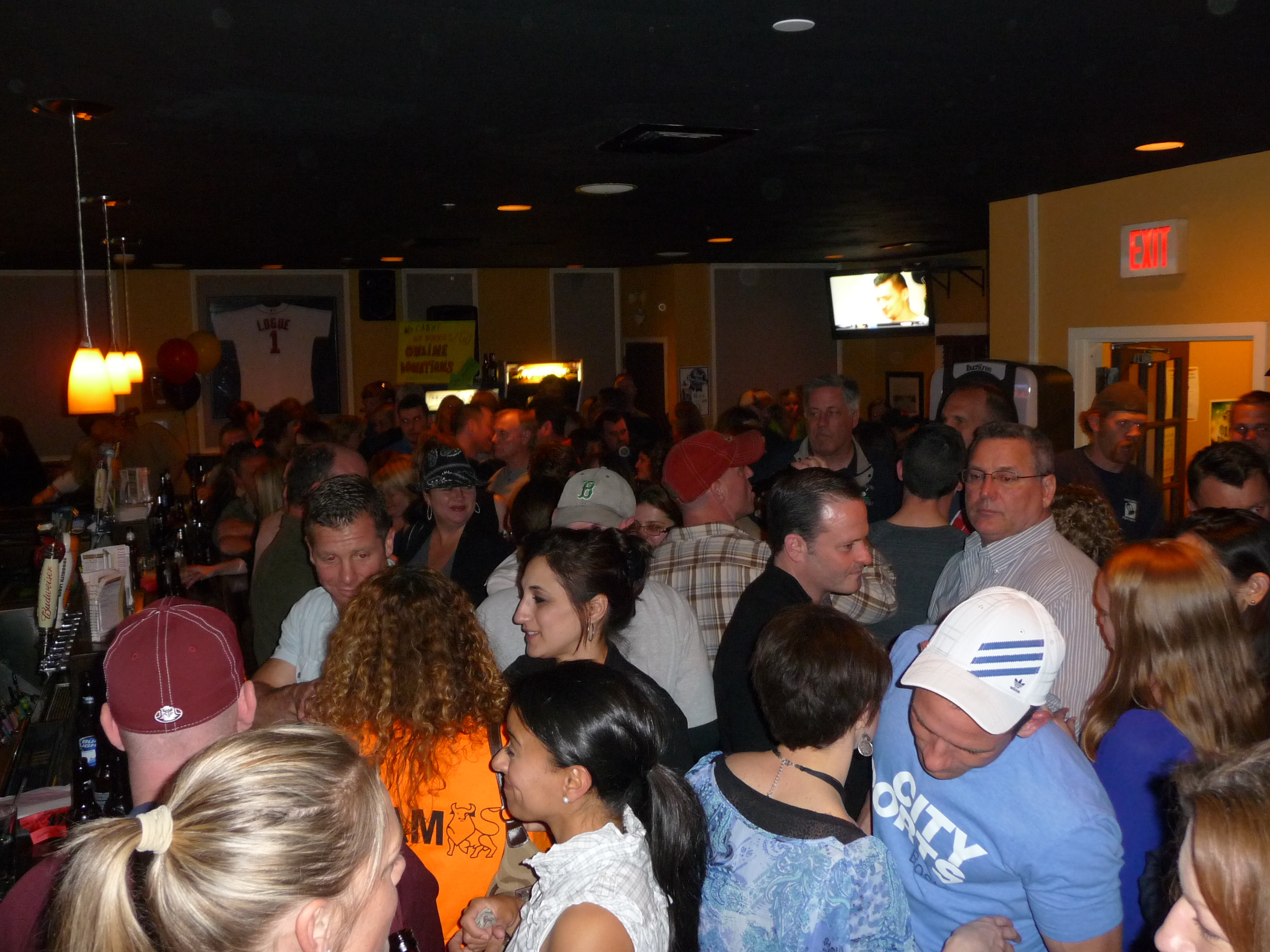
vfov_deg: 45.4
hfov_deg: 58.4
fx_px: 1137
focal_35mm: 31
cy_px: 463
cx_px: 630
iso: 250
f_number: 3.4
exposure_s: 1/8
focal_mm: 5
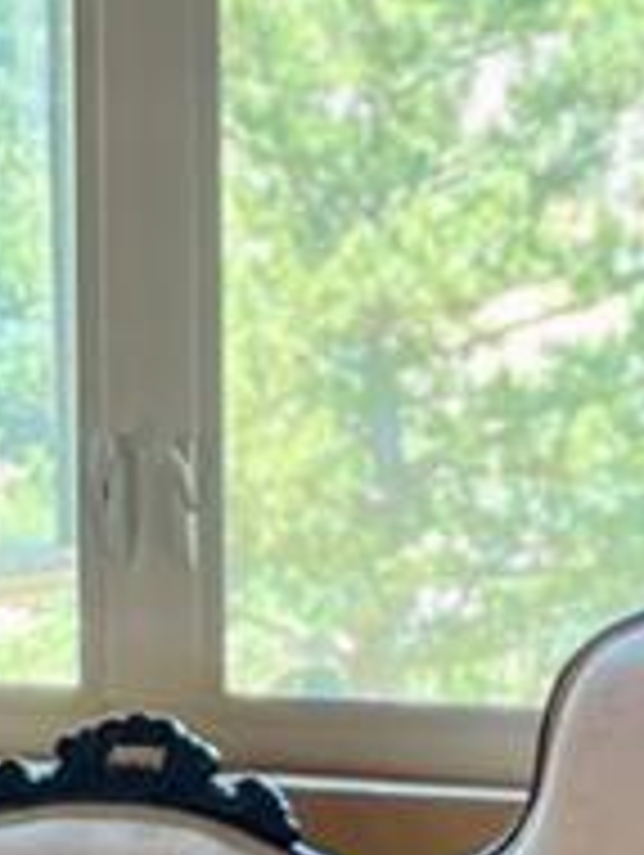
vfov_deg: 9.5
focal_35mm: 205
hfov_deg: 7.3
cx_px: 444
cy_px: -122
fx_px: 5074
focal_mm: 5.1
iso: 125
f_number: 1.6
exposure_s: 1/121
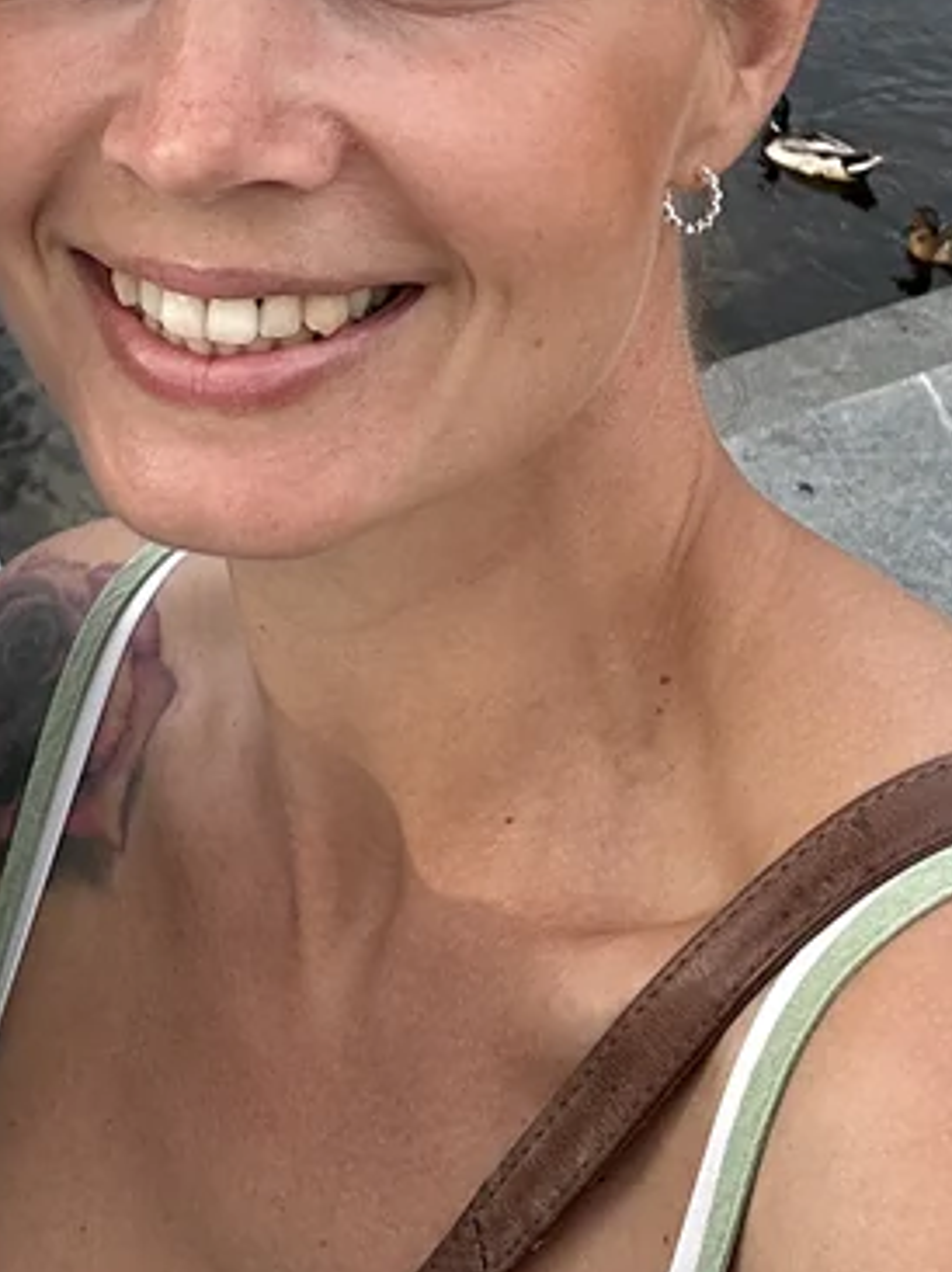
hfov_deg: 17.5
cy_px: 212
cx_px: -24
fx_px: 3010
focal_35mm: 82
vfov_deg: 23.4
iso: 25
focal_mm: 2.69
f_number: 1.9
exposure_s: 1/276
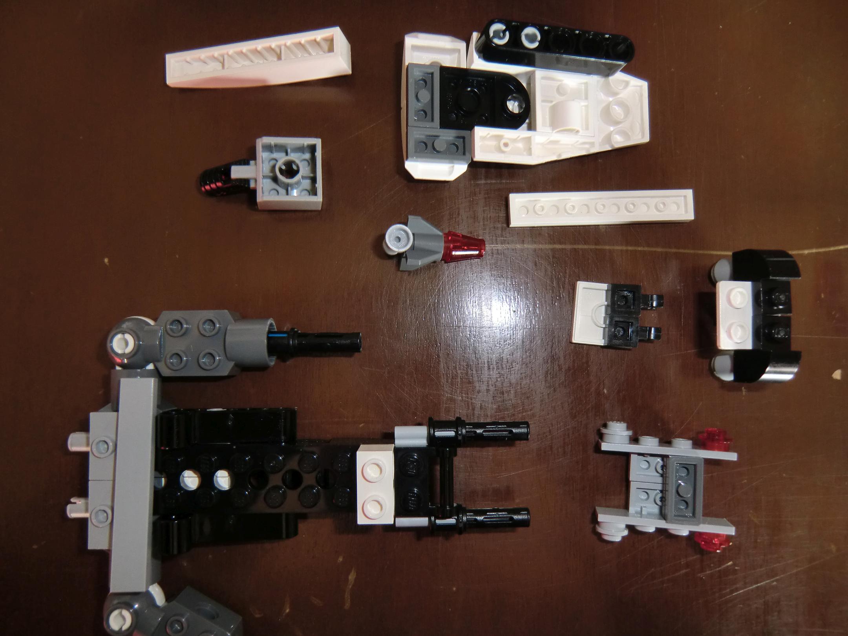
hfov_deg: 71.6
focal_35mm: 24
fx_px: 588
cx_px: 424
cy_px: 318
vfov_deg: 56.8
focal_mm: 4.3
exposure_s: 1/8
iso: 100
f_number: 3.2
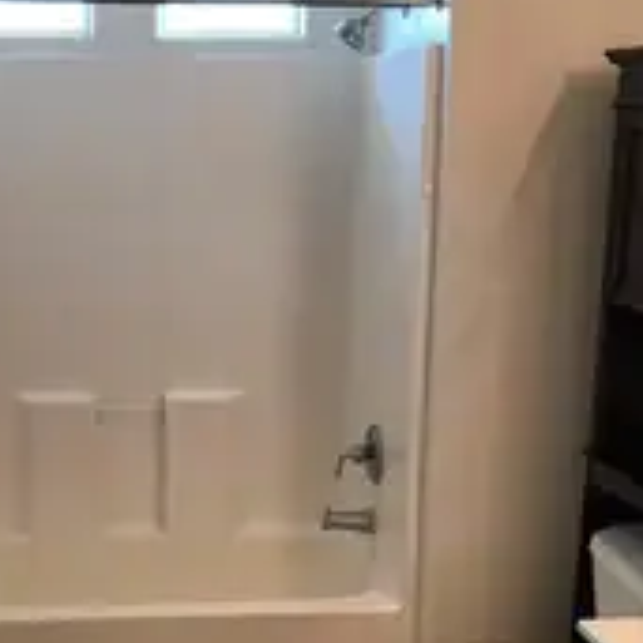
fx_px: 1219
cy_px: 478
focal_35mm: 58
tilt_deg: -15.0
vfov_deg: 29.1
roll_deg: +0.1
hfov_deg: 29.2
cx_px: 180
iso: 32
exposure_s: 1/30
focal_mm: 3.99
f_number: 1.8
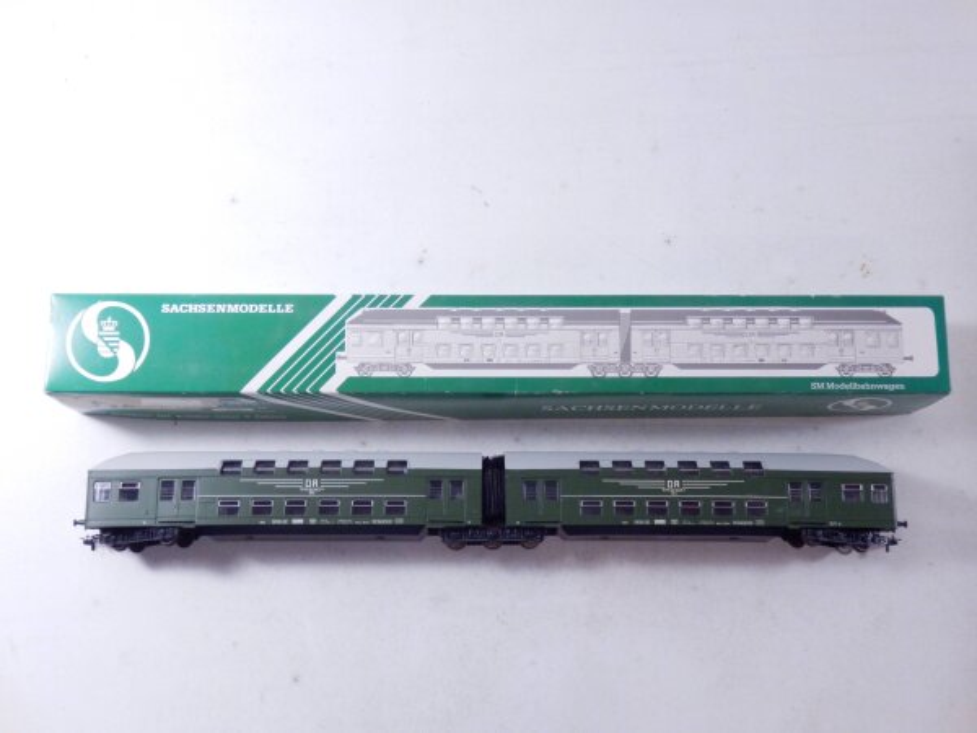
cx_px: 488
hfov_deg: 46.8
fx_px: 1129
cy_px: 366
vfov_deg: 36.0
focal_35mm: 40
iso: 500
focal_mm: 7.3
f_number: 3.7
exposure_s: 1/160
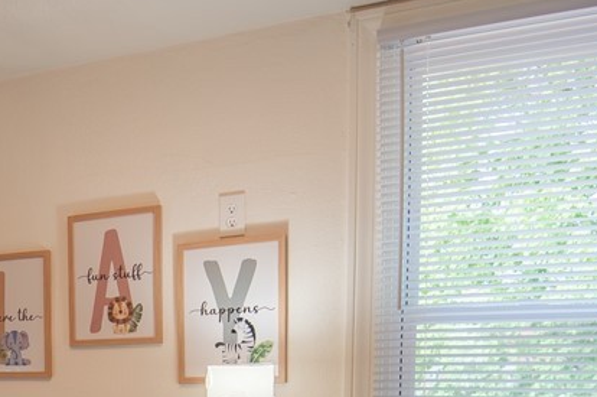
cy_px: 509
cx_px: 40
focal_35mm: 42
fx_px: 696
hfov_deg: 42.0
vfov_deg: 27.0
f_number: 4
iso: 400
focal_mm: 16
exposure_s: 1/160
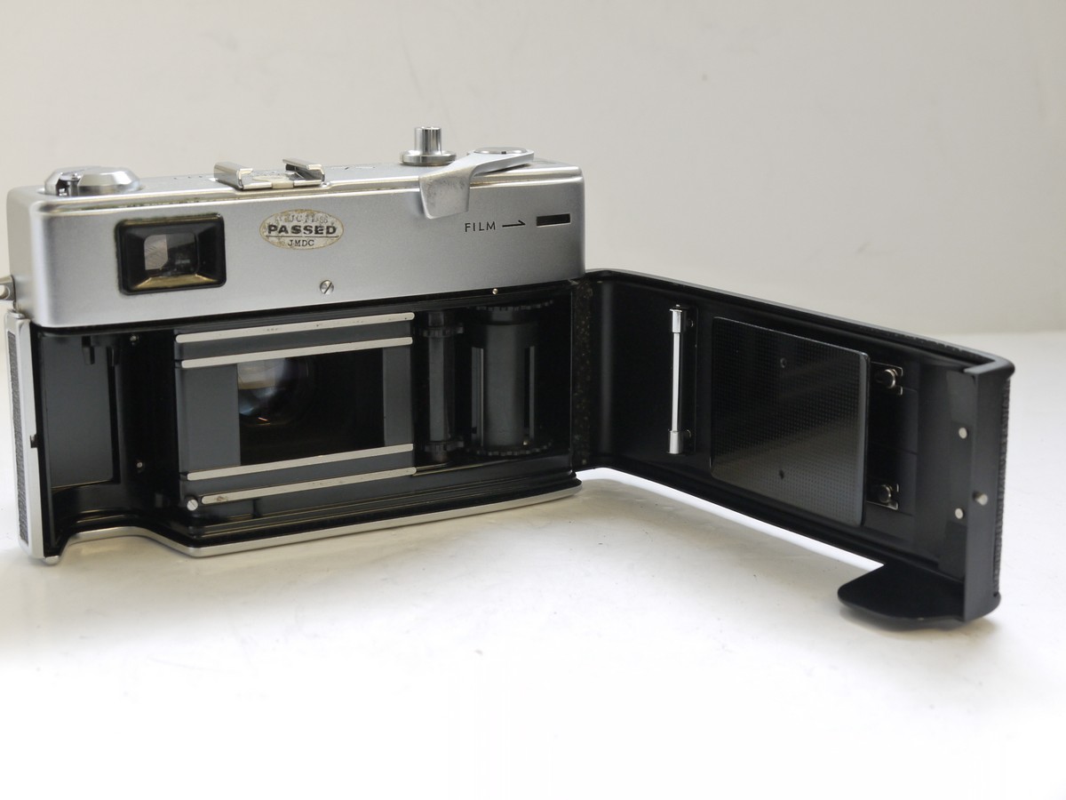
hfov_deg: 31.2
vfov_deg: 23.7
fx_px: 1909
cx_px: 533
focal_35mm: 62
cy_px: 400
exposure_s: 1/6
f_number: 10
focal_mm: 31
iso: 400
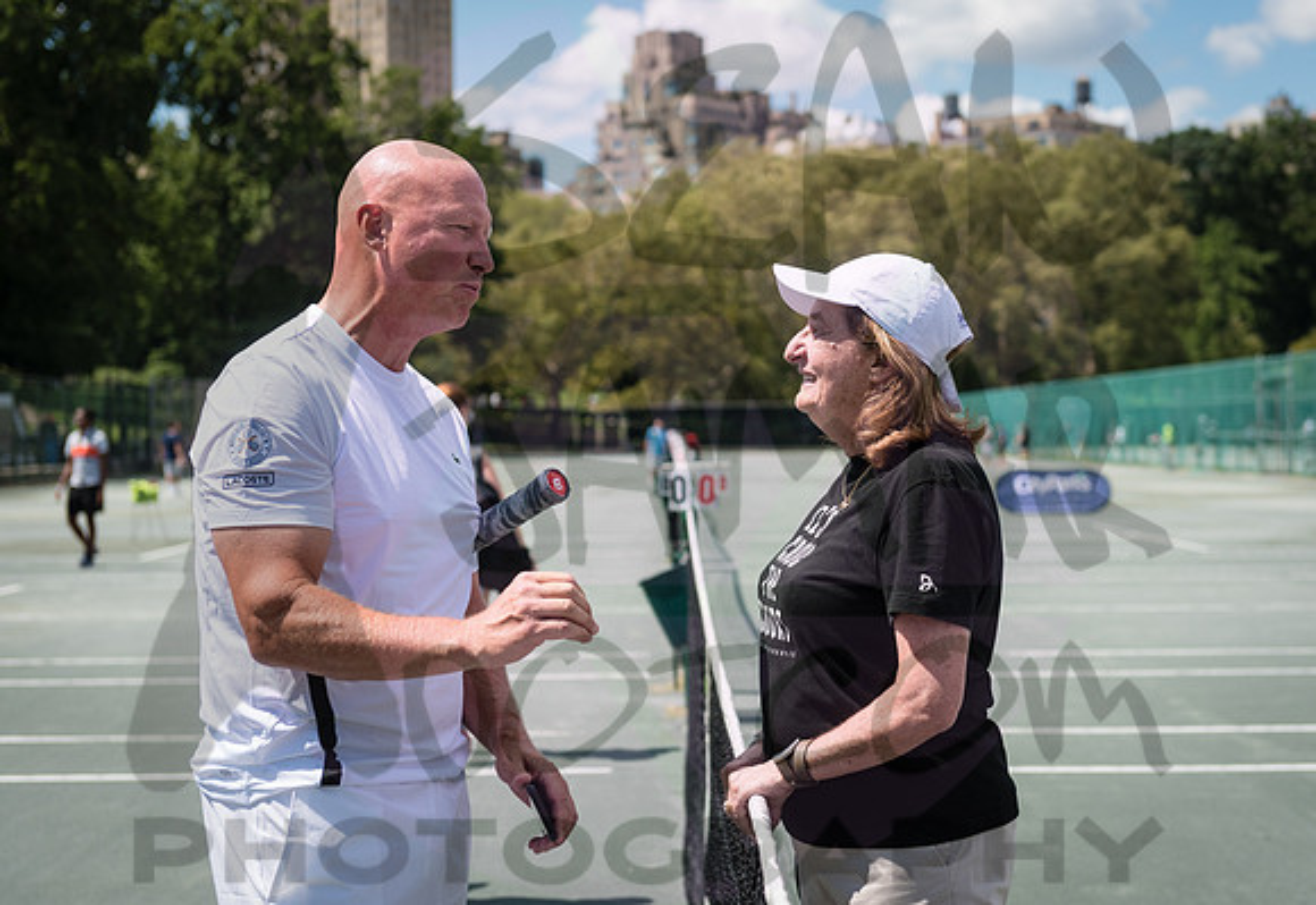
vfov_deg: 21.0
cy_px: 462
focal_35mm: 66
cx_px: 777
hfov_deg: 30.1
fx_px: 2440
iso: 200
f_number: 4
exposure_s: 1/2000
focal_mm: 56
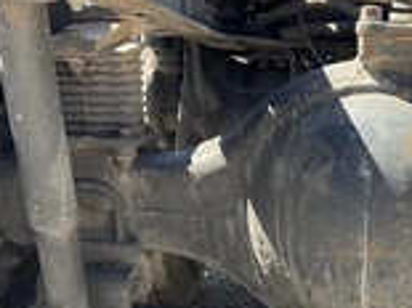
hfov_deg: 25.2
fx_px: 892
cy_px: 279
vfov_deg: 19.3
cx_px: 375
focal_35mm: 75
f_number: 1.8
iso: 25
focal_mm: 3
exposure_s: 1/236
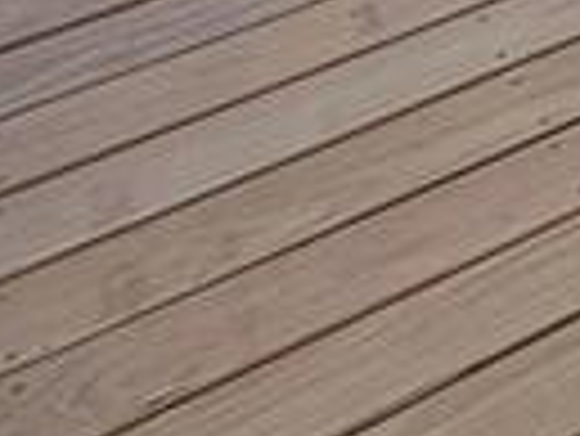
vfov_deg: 9.6
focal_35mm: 111
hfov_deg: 11.1
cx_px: 1753
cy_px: -948
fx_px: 1862
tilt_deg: -8.9
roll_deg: -0.6
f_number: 2.2
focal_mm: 2.22
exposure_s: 1/219
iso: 40
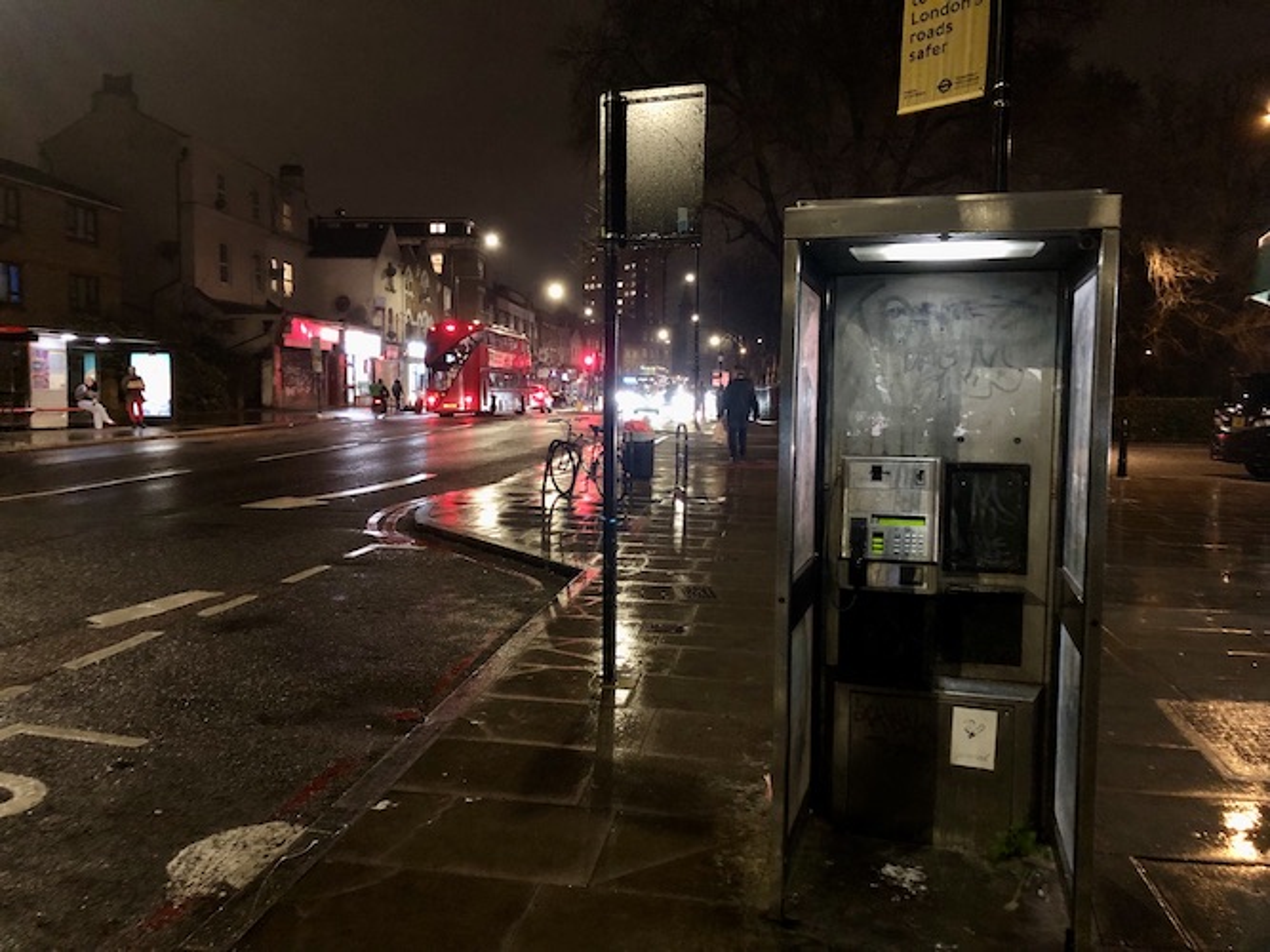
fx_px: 1027
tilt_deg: -4.3
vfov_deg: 49.7
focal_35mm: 28
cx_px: 635
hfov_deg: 63.5
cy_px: 476
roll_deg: -2.6
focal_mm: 3.99
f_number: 1.8
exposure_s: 1/5
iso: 80
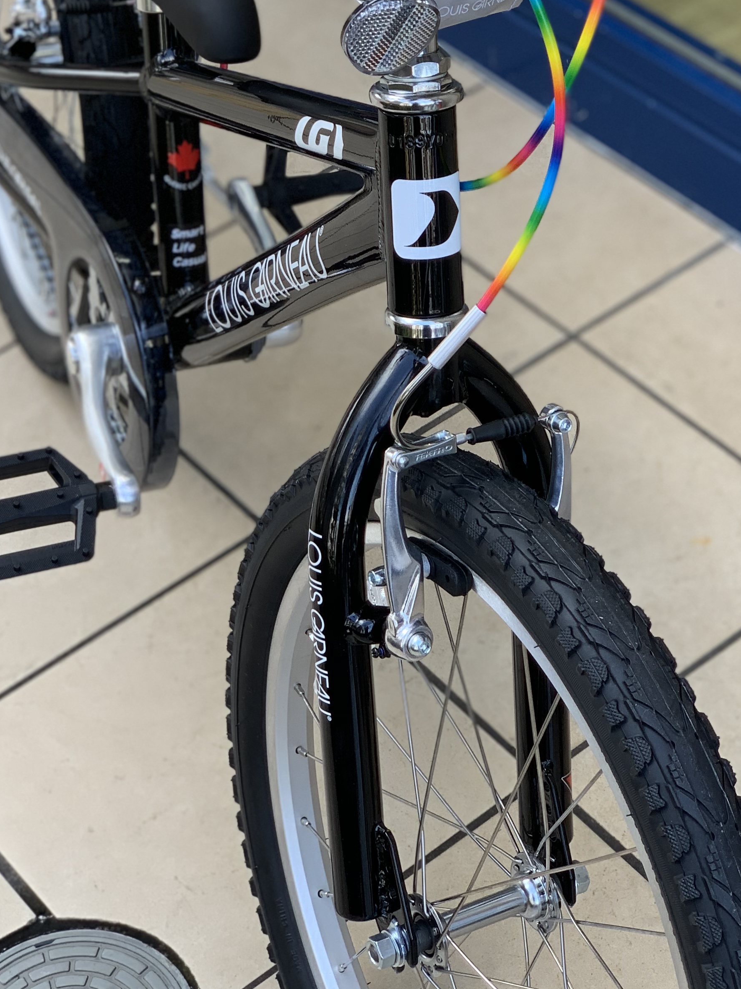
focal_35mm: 89
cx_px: 384
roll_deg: +1.9
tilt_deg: -38.5
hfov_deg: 16.6
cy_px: 213
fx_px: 2540
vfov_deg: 21.8
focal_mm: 6
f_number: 2.4
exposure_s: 1/122
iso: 32
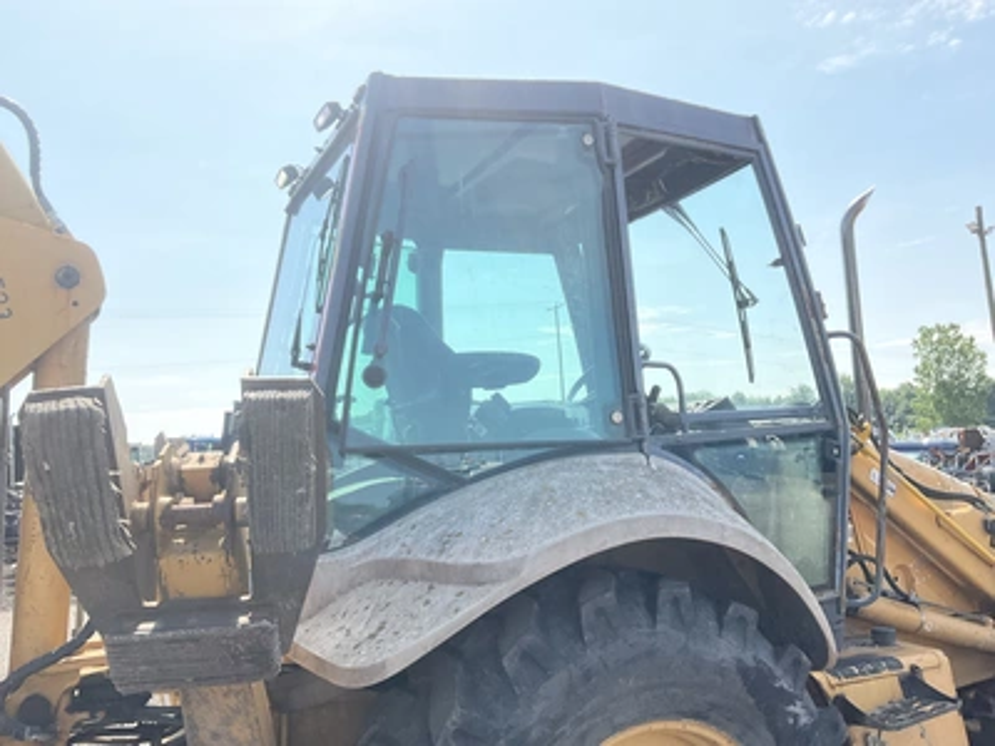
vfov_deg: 48.2
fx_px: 834
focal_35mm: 29
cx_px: 498
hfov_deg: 61.7
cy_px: 373
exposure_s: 1/1577
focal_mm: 3
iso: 25
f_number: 1.8
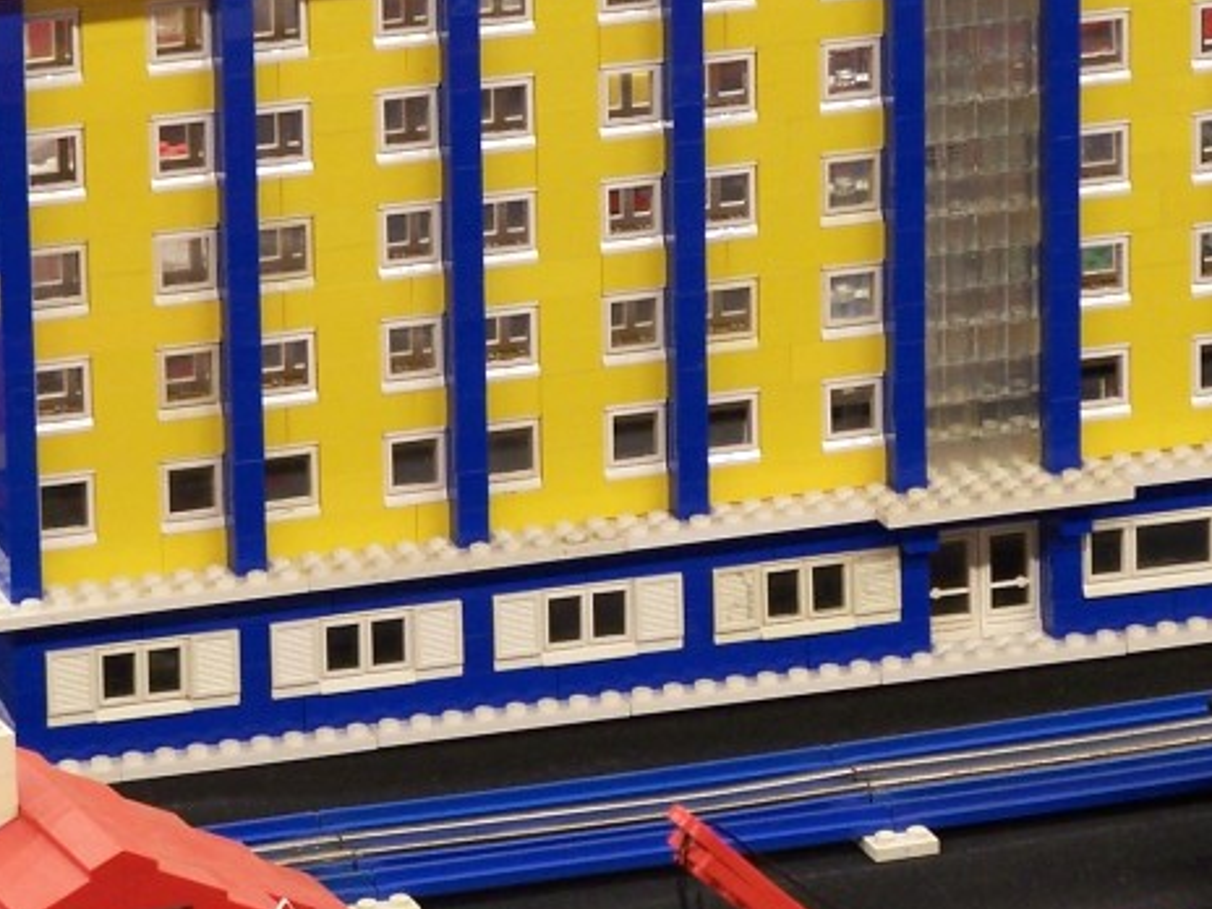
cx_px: 862
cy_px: 259
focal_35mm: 307
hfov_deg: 6.4
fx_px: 10749
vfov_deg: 4.8
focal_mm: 23.1
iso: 80
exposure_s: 1/2
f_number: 3.2
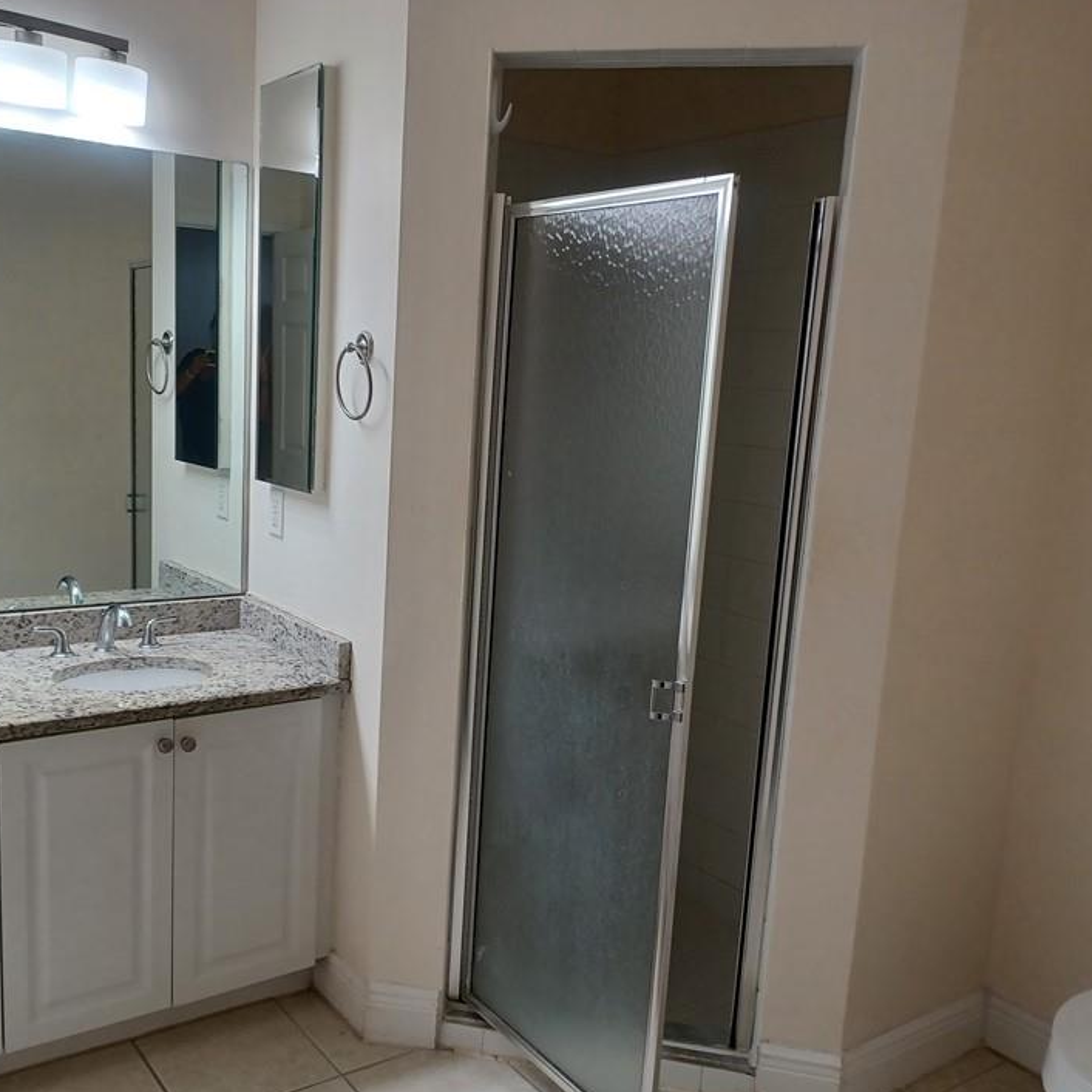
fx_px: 1142
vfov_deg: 51.1
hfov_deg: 50.8
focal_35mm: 32
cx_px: 448
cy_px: 579
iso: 160
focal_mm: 4.6
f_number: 1.8
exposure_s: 1/60
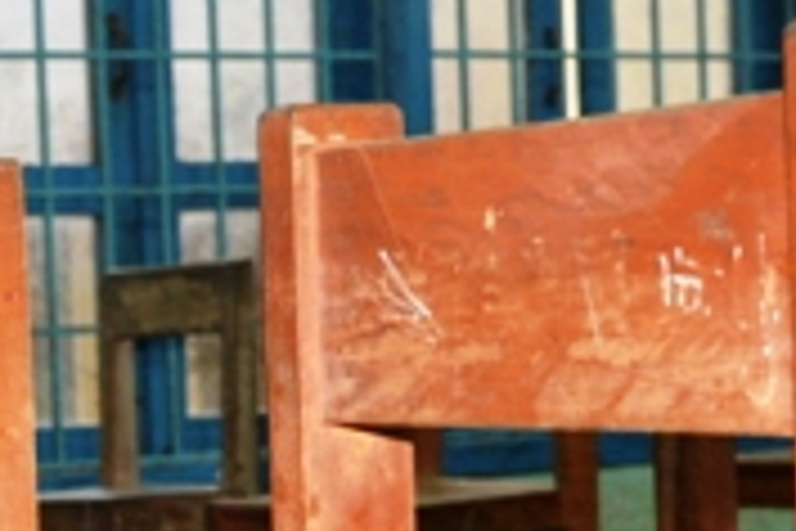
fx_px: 3073
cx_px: -189
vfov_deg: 9.5
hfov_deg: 14.3
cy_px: 875
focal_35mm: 139
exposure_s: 1/60
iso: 1600
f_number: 5.6
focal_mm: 24
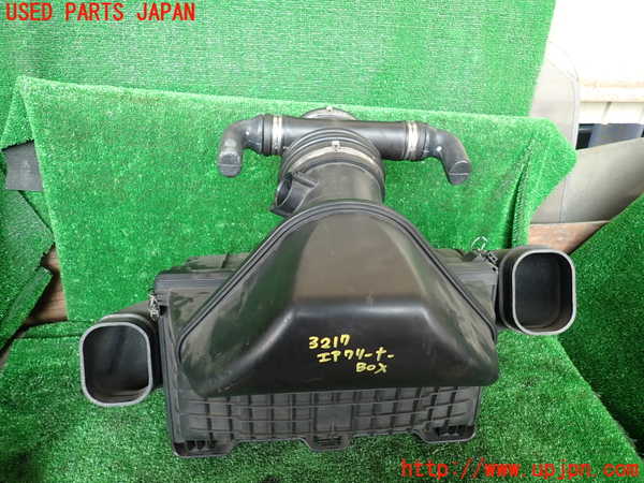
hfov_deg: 69.4
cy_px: 242
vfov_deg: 54.9
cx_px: 322
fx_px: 465
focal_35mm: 25
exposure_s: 1/60
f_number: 2
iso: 125
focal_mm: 4.5
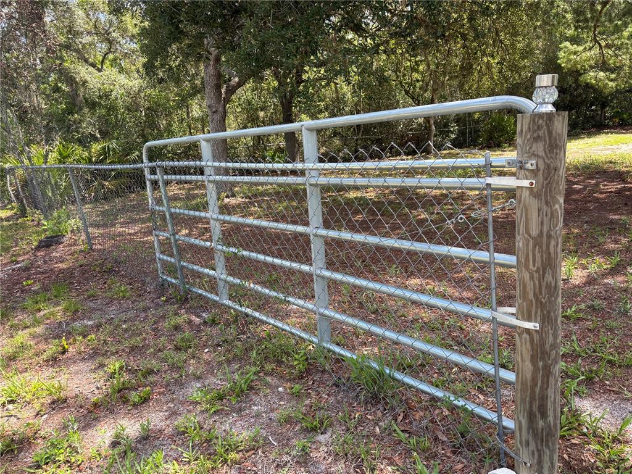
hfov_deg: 67.3
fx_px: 475
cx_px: 316
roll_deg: +5.5
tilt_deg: -10.9
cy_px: 237
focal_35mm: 26
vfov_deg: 53.1
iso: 50
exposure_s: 1/481
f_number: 1.6
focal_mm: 5.96
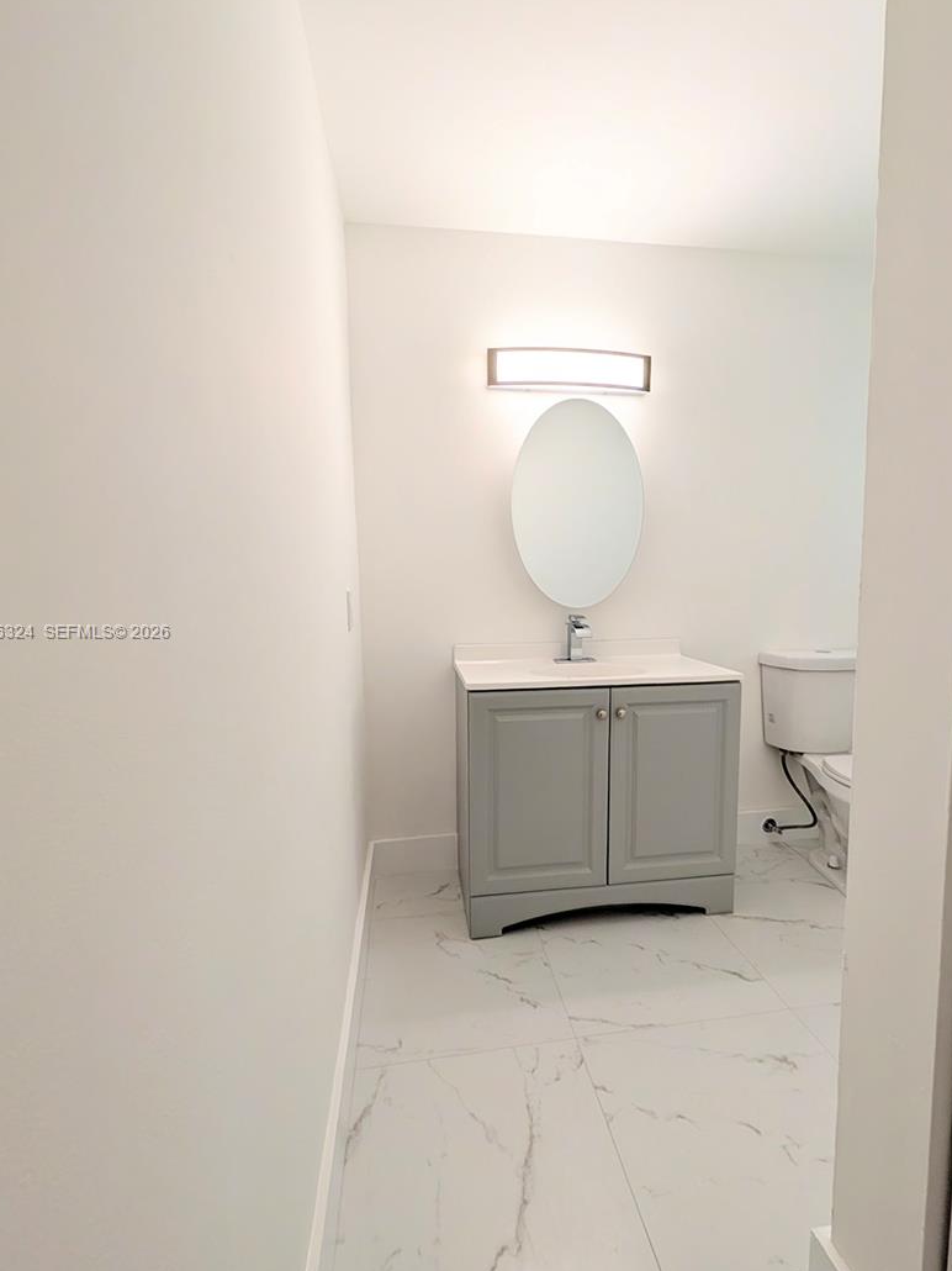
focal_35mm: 14
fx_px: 514
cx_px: 498
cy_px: 633
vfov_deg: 102.1
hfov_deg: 85.6
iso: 62
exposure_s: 1/579
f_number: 1.7
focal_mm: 2.02
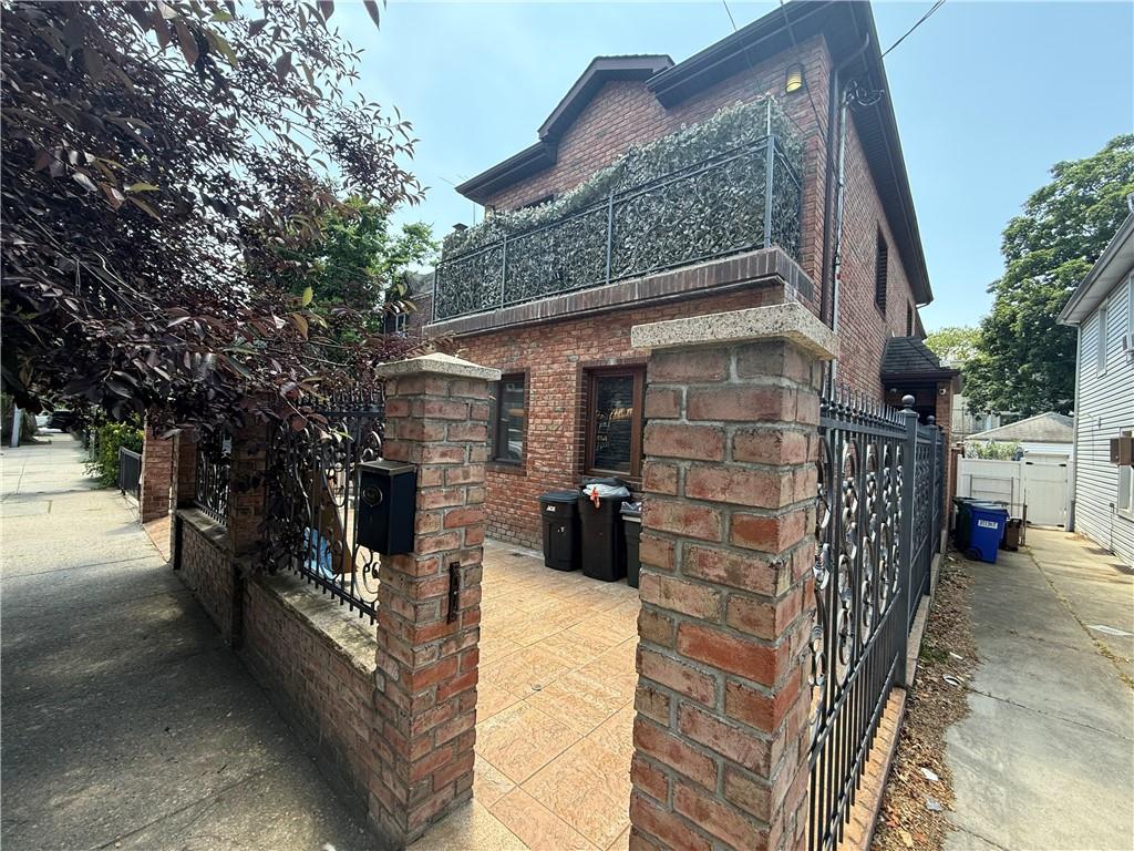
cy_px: 426
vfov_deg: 85.7
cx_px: 567
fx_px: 459
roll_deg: -3.0
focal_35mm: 14
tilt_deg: -0.6
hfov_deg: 102.1
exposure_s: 1/294
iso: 64
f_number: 2.2
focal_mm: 2.22
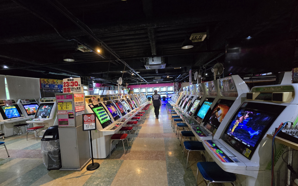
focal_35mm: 14
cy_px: 104
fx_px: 114
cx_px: 147
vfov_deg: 78.3
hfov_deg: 105.3
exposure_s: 1/50
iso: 1250
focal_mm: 2.2
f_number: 2.2
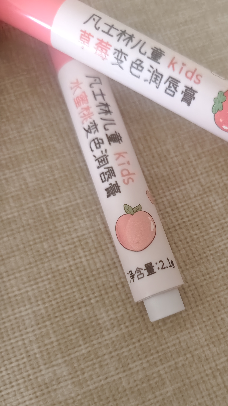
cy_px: 234
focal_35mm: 31
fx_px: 333
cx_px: 185
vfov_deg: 62.3
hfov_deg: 36.4
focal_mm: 5.56
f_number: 1.88
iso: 6376
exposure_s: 1/242
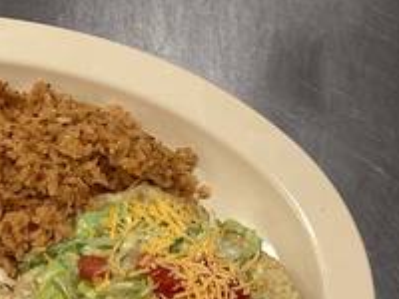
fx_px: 1049
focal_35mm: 91
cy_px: 325
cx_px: -72
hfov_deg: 20.3
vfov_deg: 15.8
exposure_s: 1/60
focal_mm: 3.3
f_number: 2.4
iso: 50
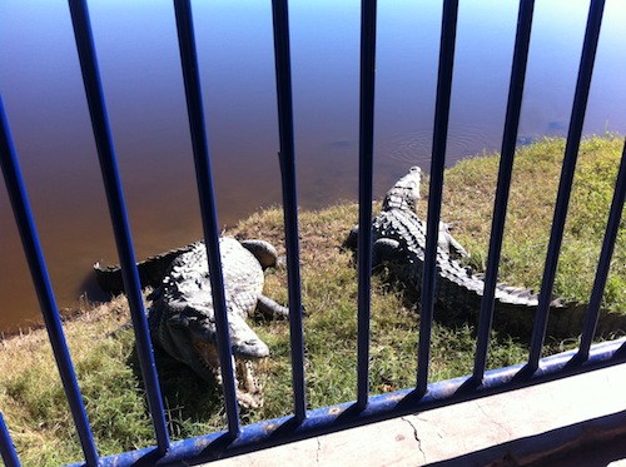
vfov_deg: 40.6
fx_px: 632
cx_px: 313
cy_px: 234
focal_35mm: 35
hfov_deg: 52.7
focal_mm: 3.85
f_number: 2.8
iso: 80
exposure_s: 1/559
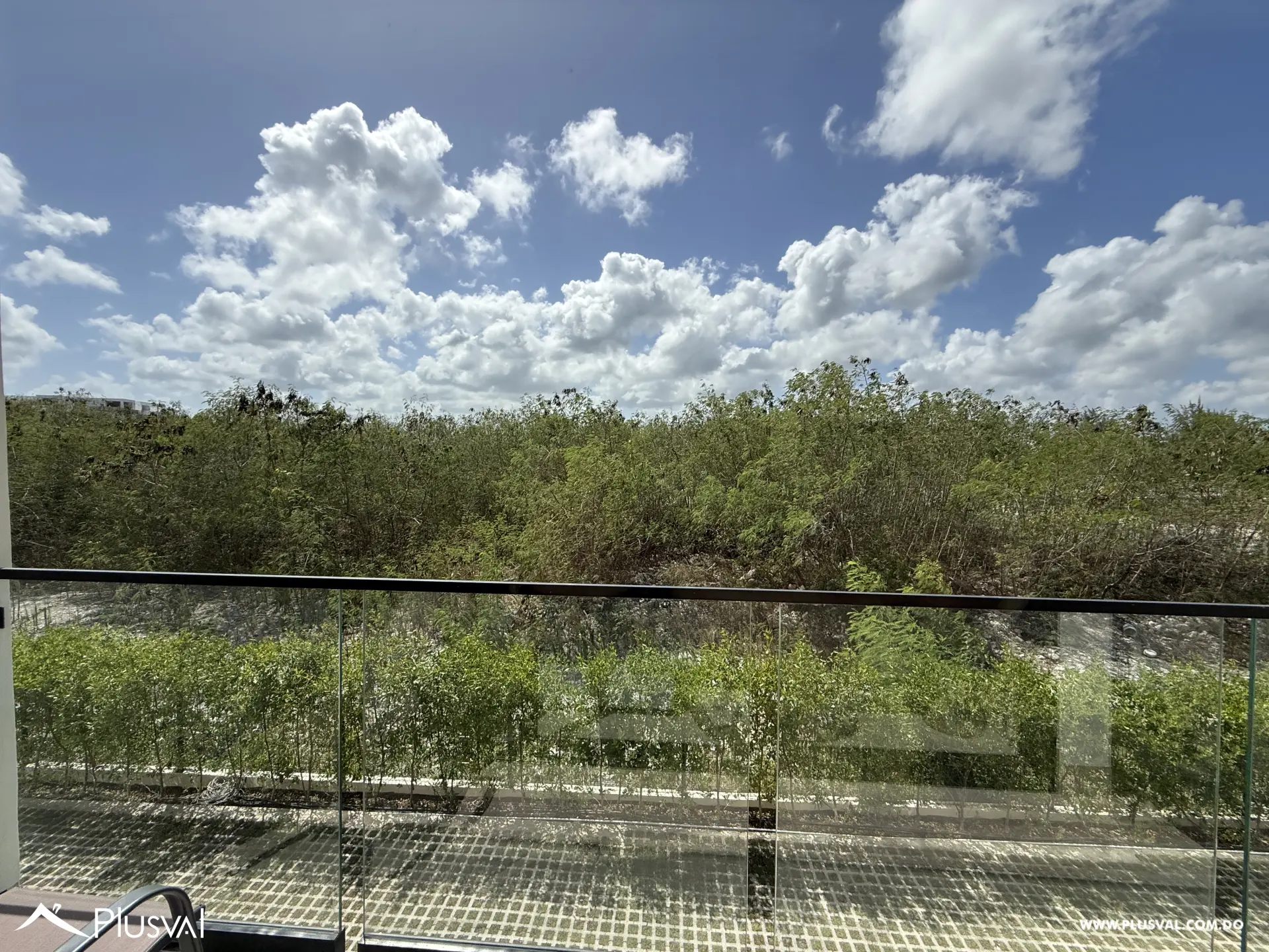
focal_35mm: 14
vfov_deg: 85.7
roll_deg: -0.5
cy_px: 476
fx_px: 513
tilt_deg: -2.6
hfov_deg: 102.1
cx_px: 634
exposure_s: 1/3289
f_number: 2.2
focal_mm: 2.22
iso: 50
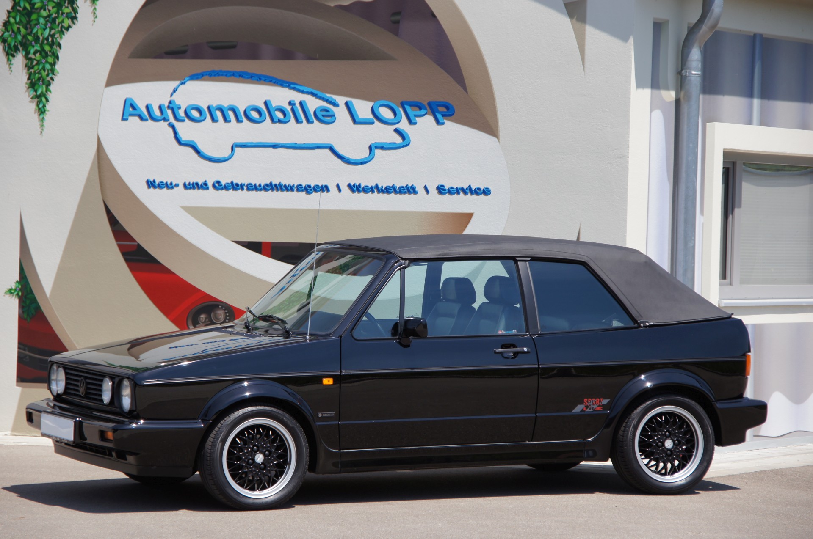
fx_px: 3721
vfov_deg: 8.3
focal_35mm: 165
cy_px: 270
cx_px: 406
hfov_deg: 12.5
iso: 100
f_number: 7.1
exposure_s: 1/320
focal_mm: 110
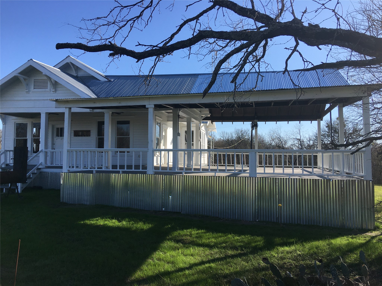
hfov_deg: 61.7
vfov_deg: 48.2
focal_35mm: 29
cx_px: 191
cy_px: 143
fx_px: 320
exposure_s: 1/1241
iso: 25
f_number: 2.2
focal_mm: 4.15
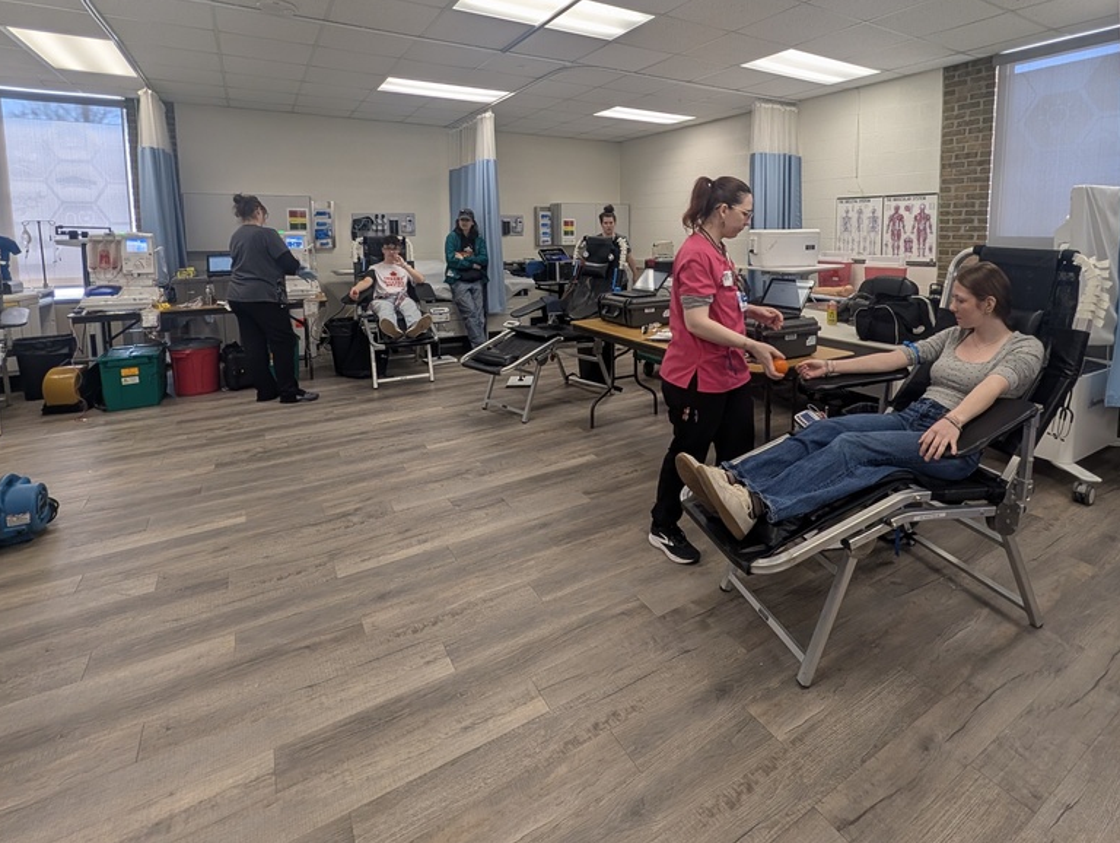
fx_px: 518
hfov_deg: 94.1
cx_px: 615
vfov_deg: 75.9
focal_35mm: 16
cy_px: 285
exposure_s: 1/120
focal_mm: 2.02
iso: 56
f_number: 1.7
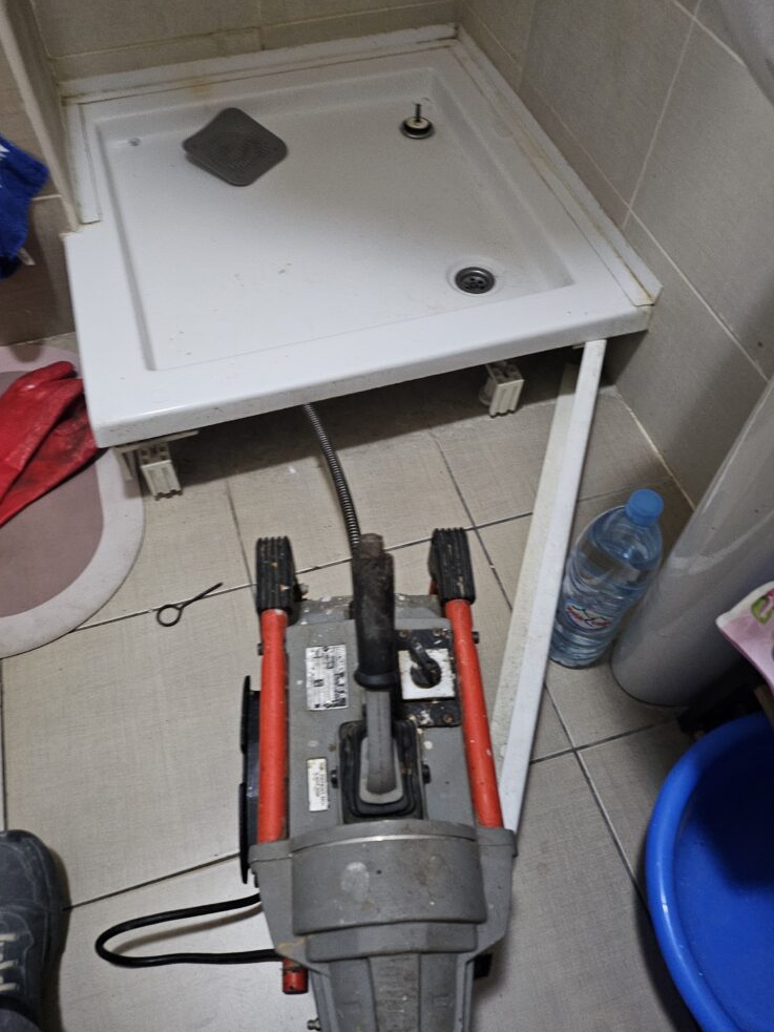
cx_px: 378
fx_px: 745
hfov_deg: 54.9
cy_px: 525
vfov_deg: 69.4
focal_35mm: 25
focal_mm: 5
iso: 500
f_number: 1.8
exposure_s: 1/24
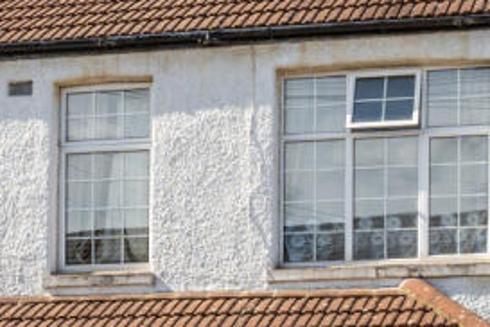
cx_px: 88
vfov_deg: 12.9
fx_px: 1429
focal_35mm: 105
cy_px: 294
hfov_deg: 19.2
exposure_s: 1/500
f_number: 8
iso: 400
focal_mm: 19
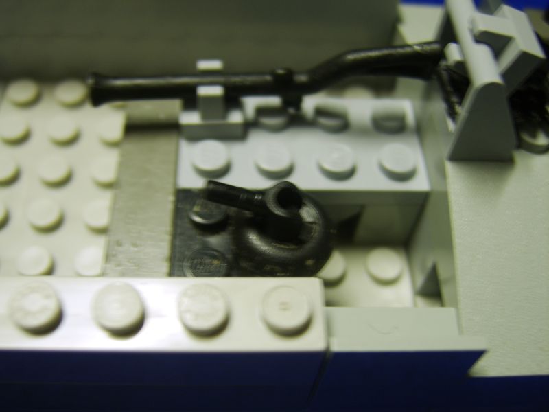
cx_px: 274
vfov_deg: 45.4
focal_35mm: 31
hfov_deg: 58.4
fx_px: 492
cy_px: 206
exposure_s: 1/3
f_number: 2.7
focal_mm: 8.13
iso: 71
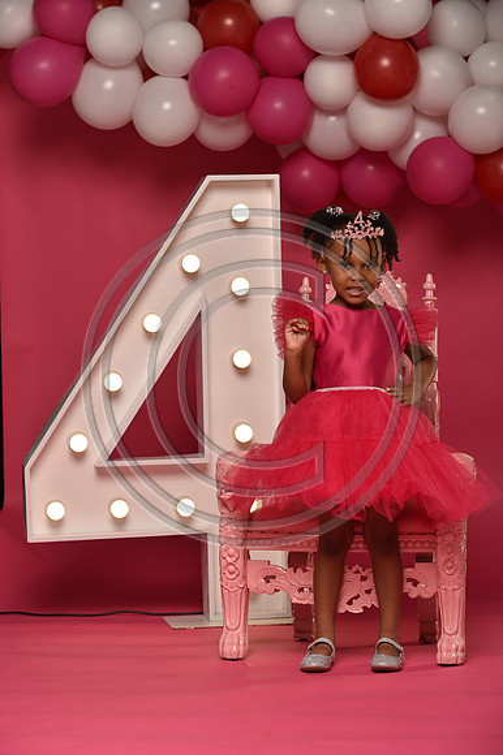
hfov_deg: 16.1
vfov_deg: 23.9
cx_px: 252
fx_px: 1783
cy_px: 378
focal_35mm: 85
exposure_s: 1/160
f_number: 5.6
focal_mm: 85
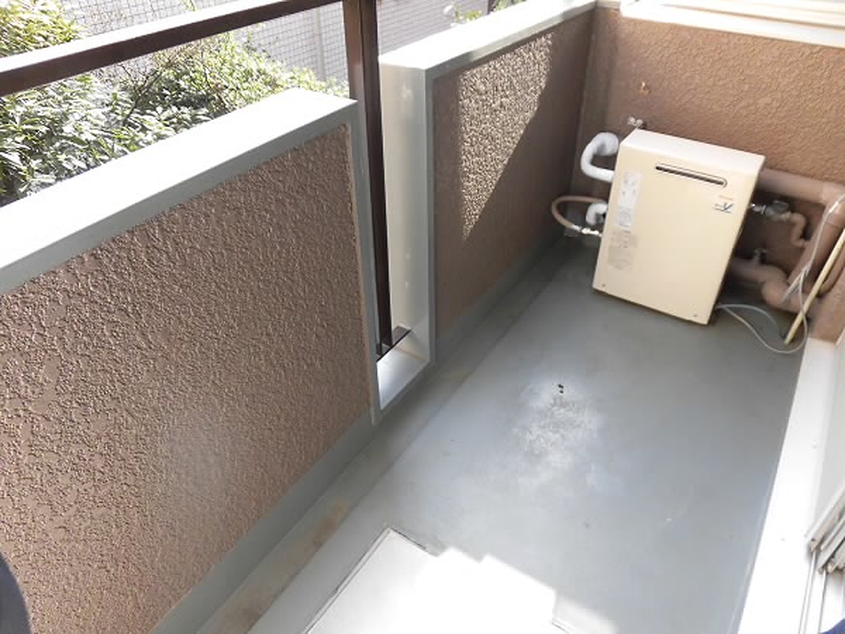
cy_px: 317
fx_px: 586
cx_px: 422
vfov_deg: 56.8
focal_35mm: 24
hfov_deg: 71.6
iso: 100
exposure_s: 1/100
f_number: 3.1
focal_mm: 4.3
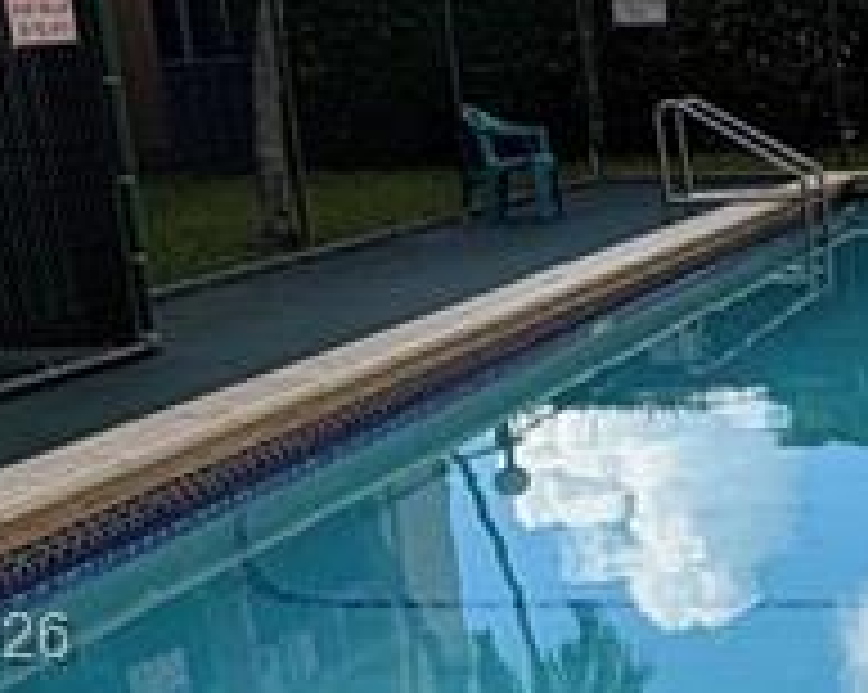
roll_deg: +1.5
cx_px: 1264
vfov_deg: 17.7
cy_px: 644
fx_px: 2181
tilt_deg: -16.4
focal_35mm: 85
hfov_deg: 19.8
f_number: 2.2
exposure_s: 1/770
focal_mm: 2.22
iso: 25
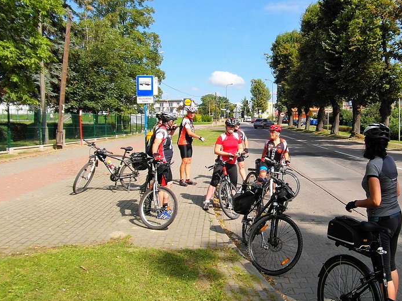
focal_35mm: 31
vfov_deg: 45.5
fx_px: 360
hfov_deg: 57.6
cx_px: 251
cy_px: 146
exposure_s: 1/1000
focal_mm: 4
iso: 100
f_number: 3.2
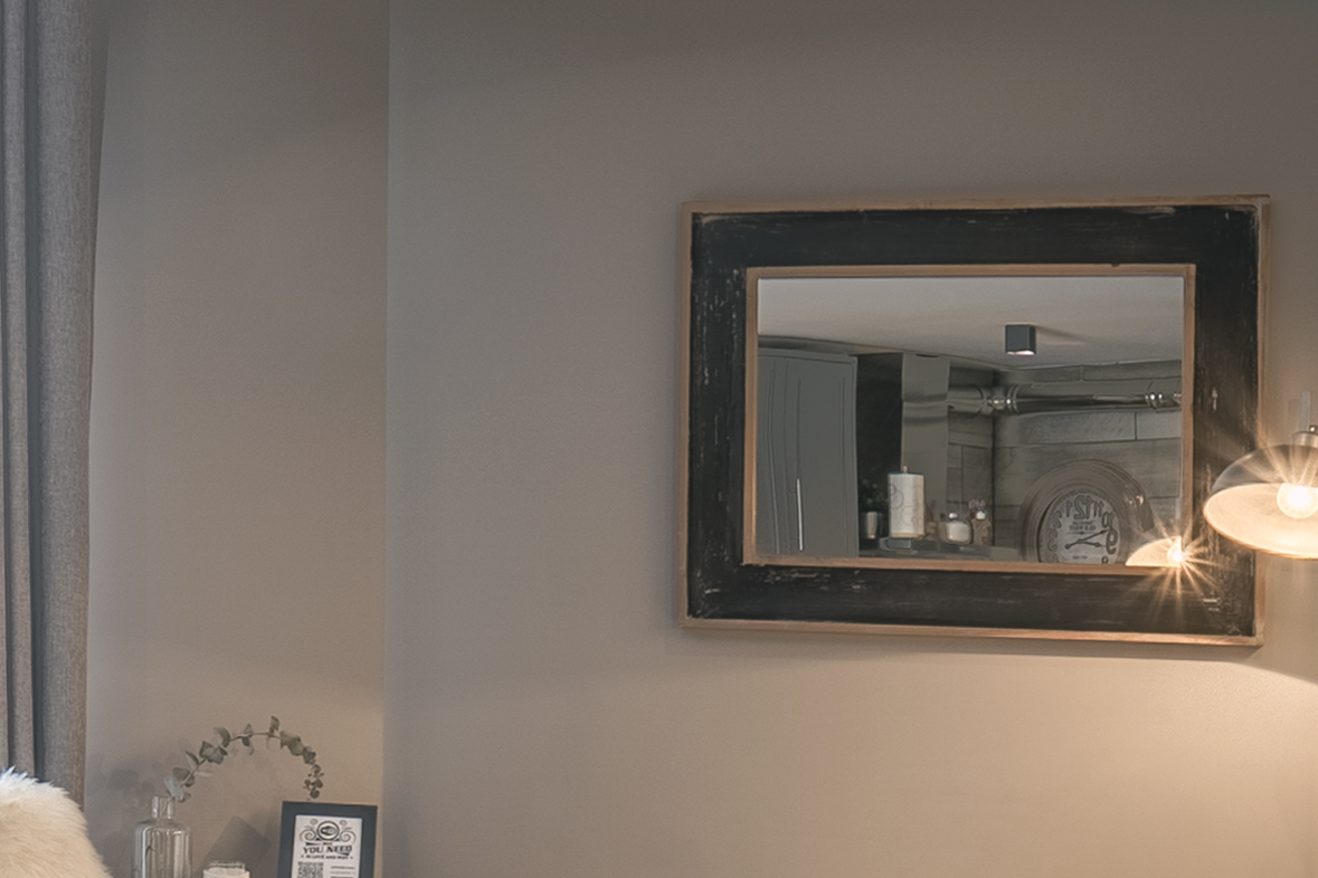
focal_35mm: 71
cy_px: 708
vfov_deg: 19.0
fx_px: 2599
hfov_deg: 27.0
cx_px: 23
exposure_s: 1/20
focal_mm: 14
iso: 50
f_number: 10
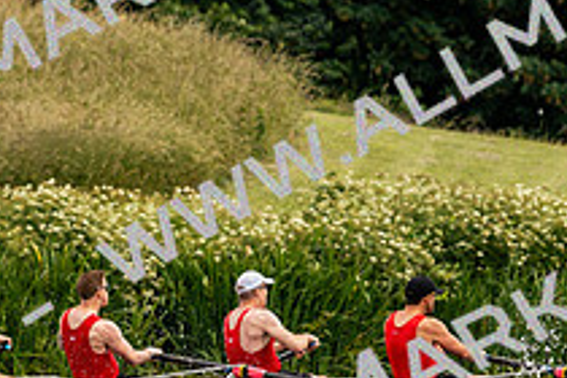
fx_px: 16300
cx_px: -100
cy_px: 328
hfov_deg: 2.0
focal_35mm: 1035
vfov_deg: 1.3
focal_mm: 374
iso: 320
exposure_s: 1/2000
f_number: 6.3
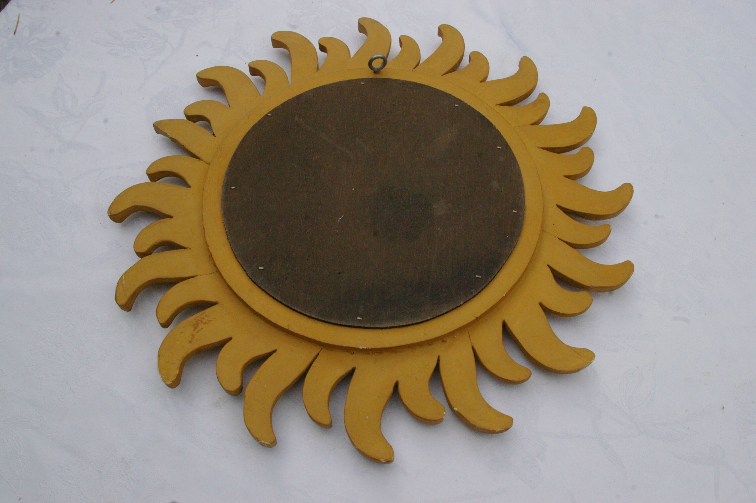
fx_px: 818
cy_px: 252
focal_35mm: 39
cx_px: 378
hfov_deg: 49.6
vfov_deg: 34.1
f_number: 13
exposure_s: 1/1000
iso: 1600
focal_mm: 26
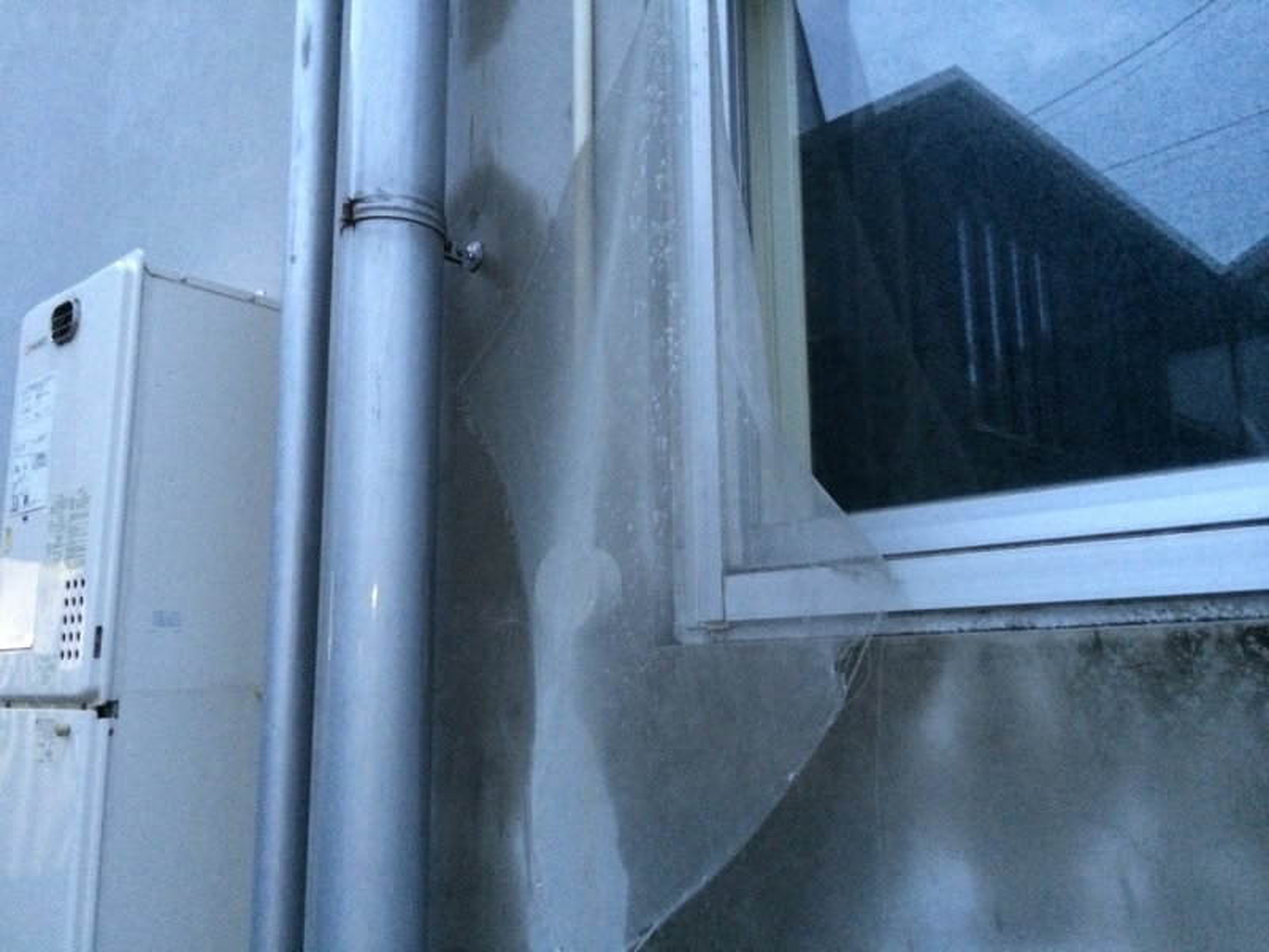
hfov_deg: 60.0
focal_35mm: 30
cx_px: 634
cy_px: 476
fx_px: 1100
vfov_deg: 46.8
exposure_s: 1/15
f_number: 2.2
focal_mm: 4.12
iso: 400
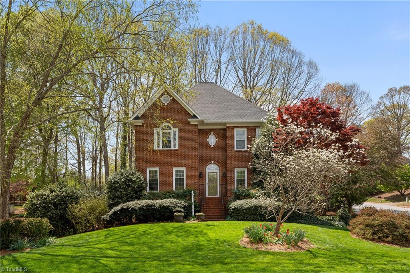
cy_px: 136
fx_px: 319
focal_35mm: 28
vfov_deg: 46.4
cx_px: 205
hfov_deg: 65.5
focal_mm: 28
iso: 320
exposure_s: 1/320
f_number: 8
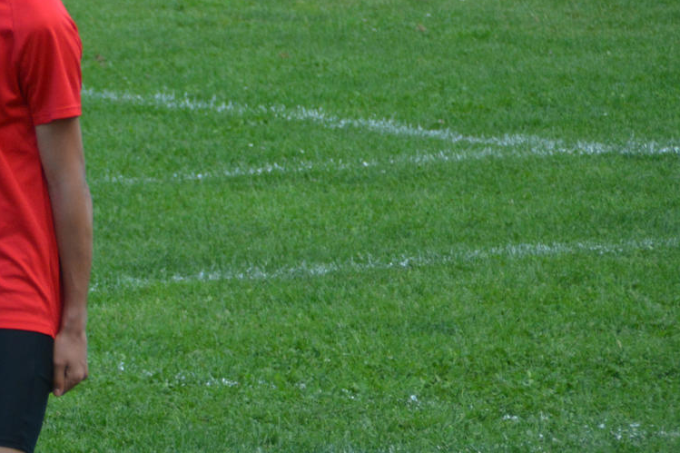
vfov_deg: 1.7
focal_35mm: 820
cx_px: -198
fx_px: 15484
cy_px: 259
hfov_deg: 2.5
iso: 800
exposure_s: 1/800
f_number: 6.3
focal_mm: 200
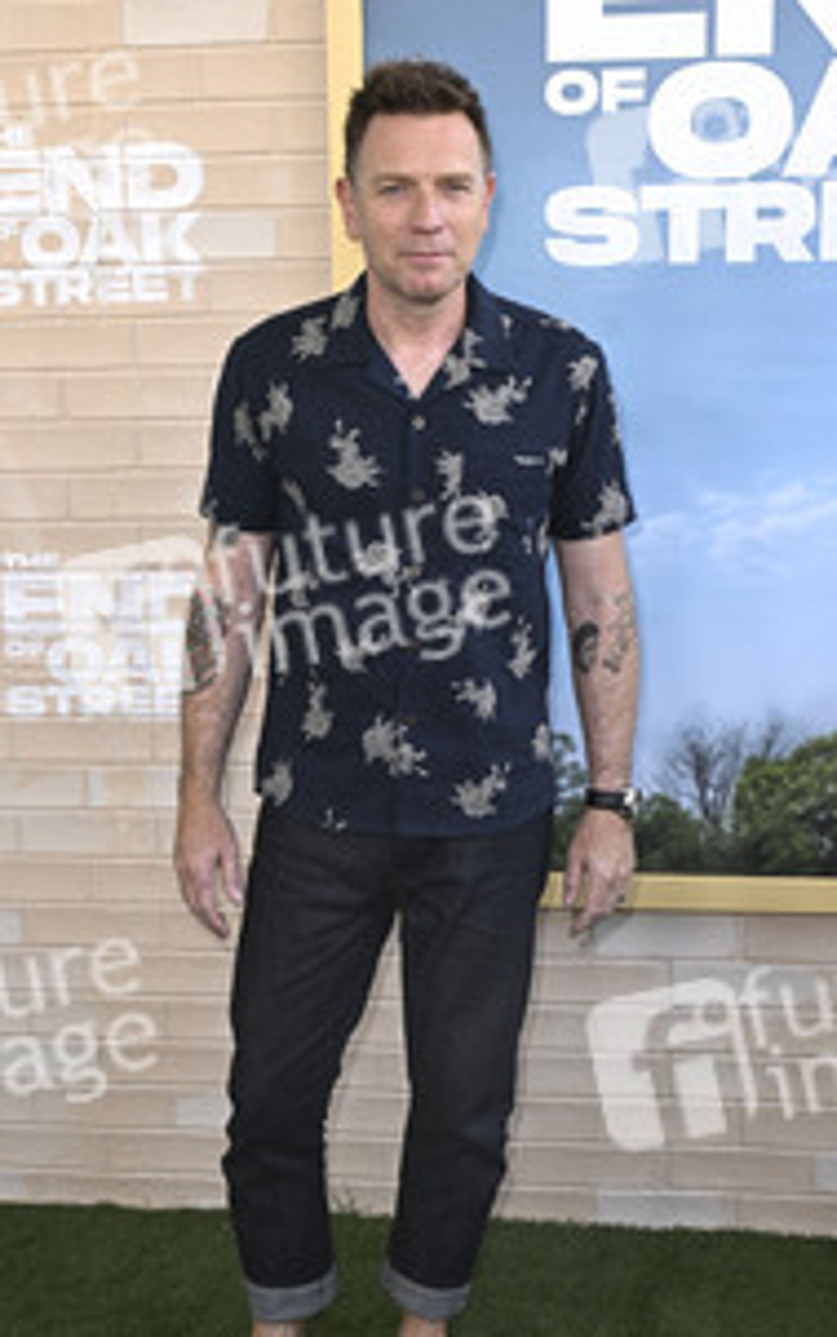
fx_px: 2115
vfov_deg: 34.9
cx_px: 412
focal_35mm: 58
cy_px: 823
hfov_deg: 22.4
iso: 640
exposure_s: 1/250
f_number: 6.3
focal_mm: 43
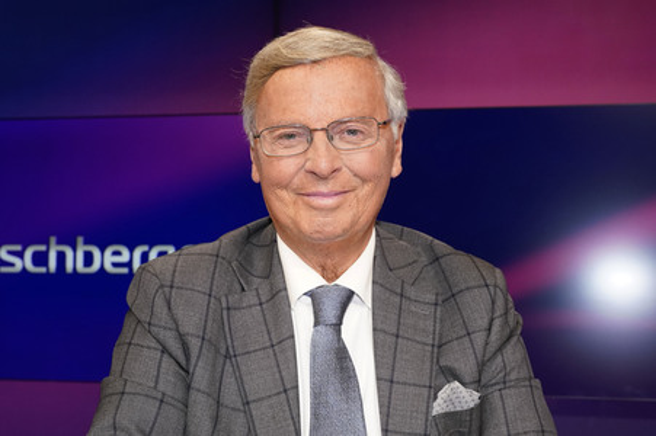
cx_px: 328
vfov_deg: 38.8
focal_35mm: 34
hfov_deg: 55.8
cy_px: 218
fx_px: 619
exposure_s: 1/125
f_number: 5.6
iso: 2000
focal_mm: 34
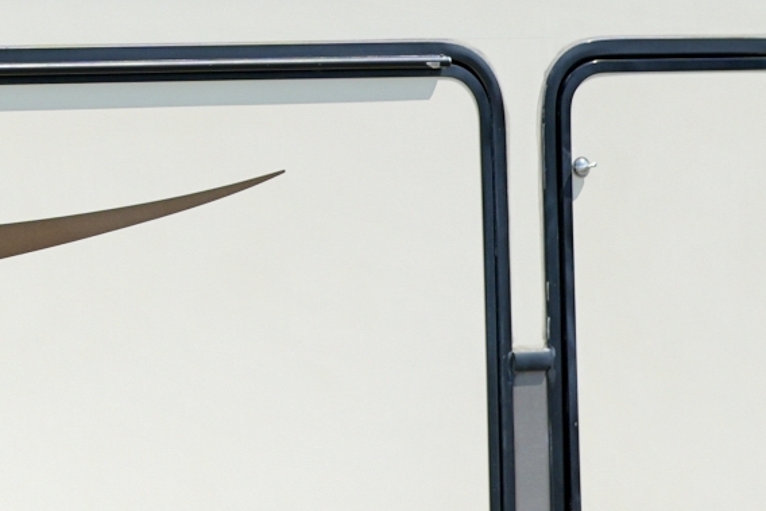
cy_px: -225
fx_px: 5618
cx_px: -66
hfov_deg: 7.8
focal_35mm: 264
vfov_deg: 5.2
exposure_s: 1/2000
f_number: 2.8
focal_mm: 50
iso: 100
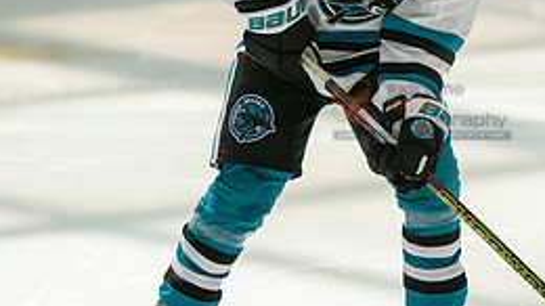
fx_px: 7728
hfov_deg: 4.0
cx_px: 423
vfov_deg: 2.3
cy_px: 42
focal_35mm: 535
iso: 1600
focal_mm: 197
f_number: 2.8
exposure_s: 1/6400
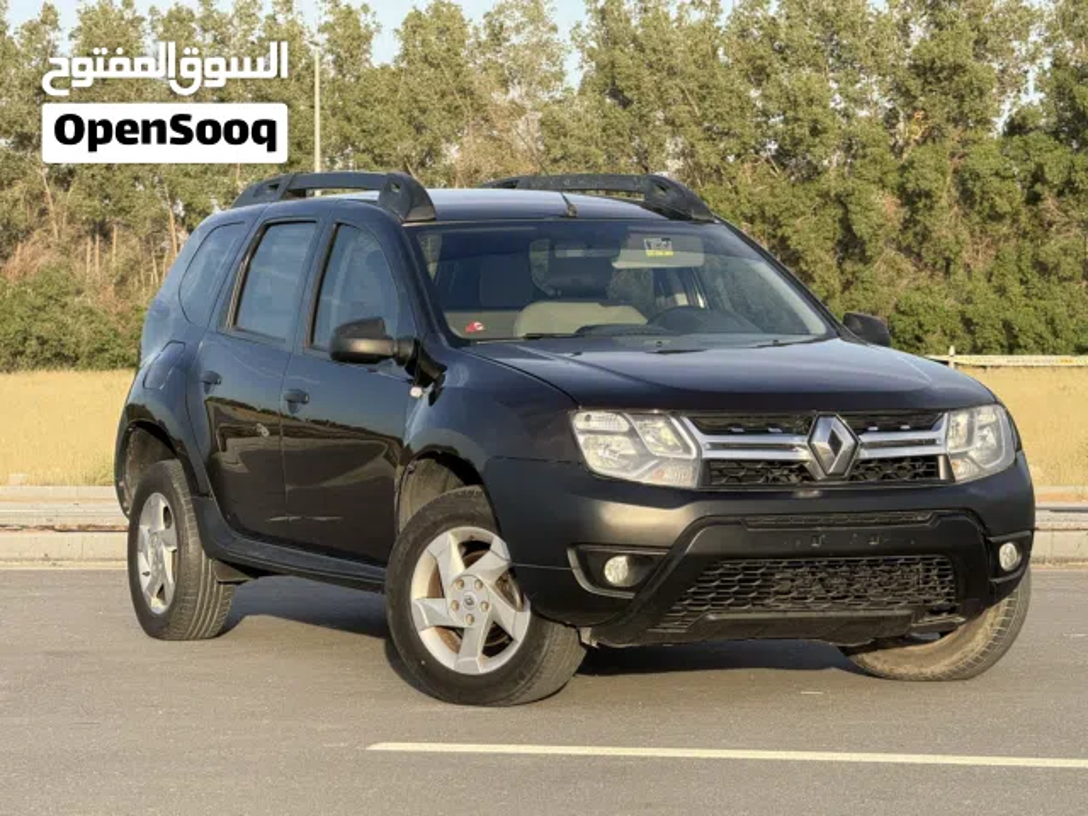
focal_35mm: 120
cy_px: 408
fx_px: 3772
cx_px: 544
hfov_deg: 16.4
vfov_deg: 12.3
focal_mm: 15.66
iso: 64
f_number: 2.8
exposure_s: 1/470
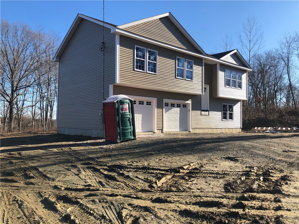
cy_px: 112
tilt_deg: +2.7
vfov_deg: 49.7
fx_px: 242
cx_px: 150
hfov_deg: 63.4
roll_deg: -0.7
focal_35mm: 28
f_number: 1.8
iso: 20
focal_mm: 3.99
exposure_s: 1/1333
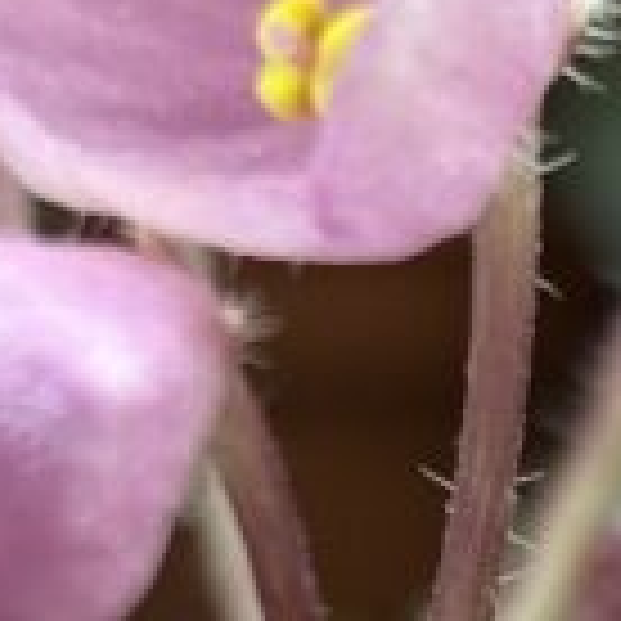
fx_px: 6941
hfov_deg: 5.1
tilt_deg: -17.9
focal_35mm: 342
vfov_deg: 5.1
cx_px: 477
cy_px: 1058
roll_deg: -5.4
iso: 32
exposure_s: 1/511
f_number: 1.6
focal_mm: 5.96
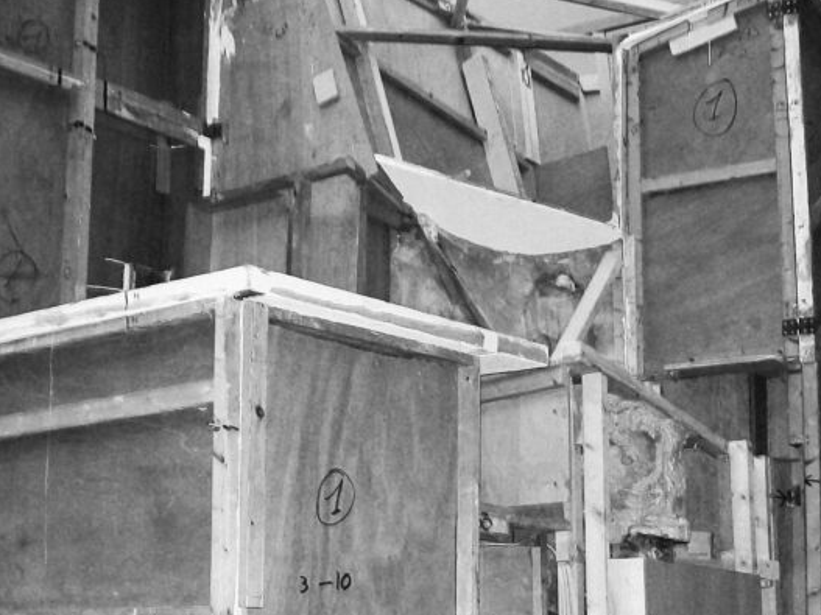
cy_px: 489
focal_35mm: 70
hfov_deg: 27.8
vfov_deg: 20.8
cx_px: 421
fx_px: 1660
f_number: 2.7
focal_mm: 6
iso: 160
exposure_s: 1/60
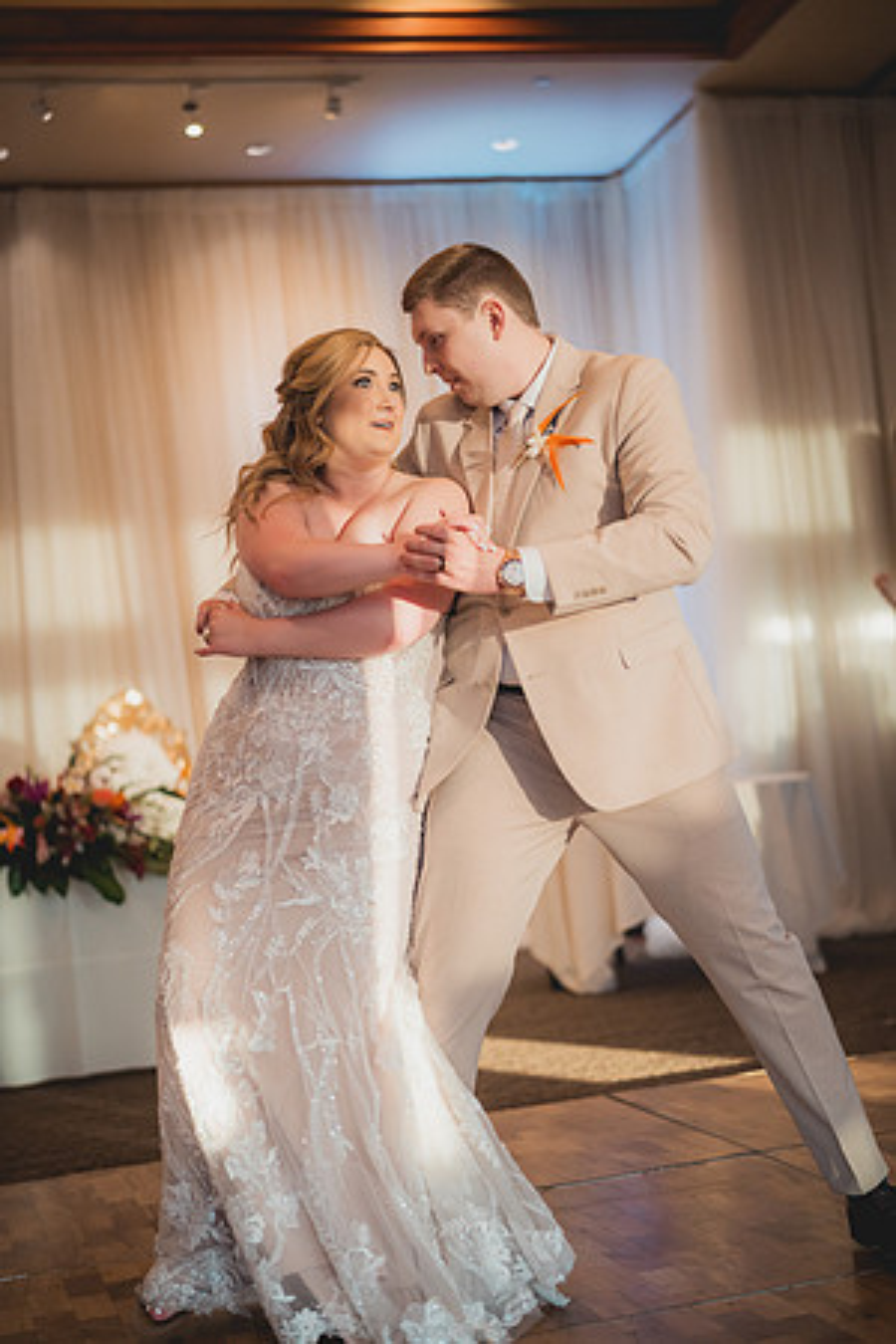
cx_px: 448
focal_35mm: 50
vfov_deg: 39.6
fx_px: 1867
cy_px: 672
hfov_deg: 27.0
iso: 1250
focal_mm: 50
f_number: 1.4
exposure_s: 1/1600
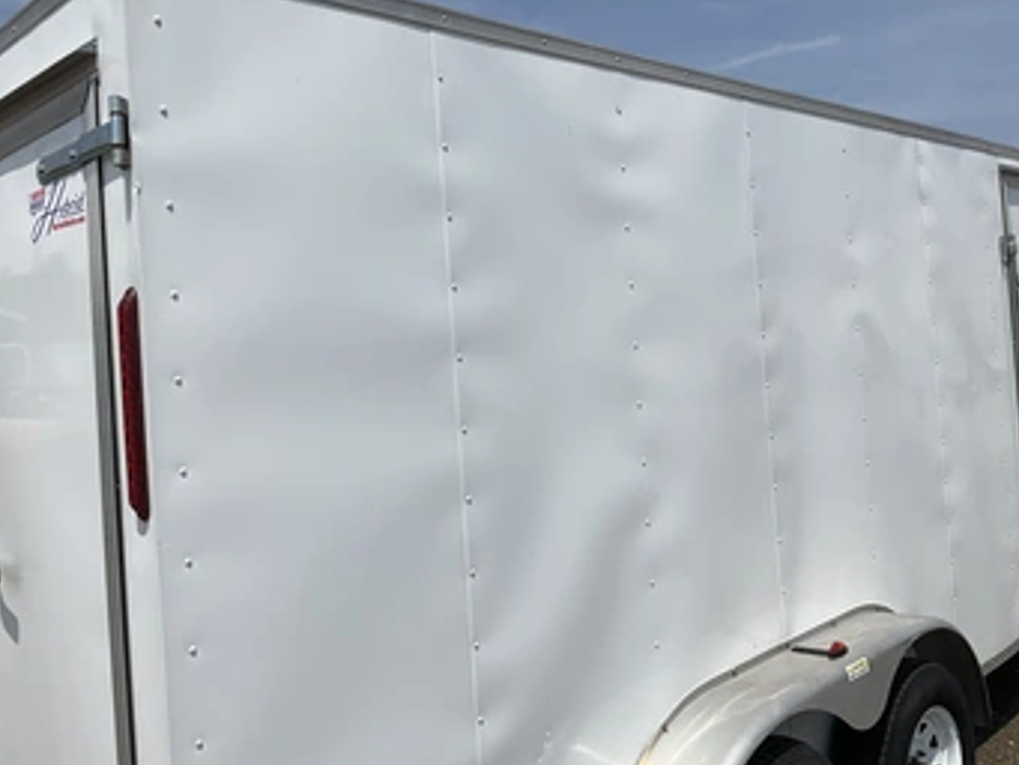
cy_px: 320
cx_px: 529
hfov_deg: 53.9
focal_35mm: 34
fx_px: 1001
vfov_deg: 41.7
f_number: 1.8
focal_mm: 3
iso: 25
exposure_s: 1/4785
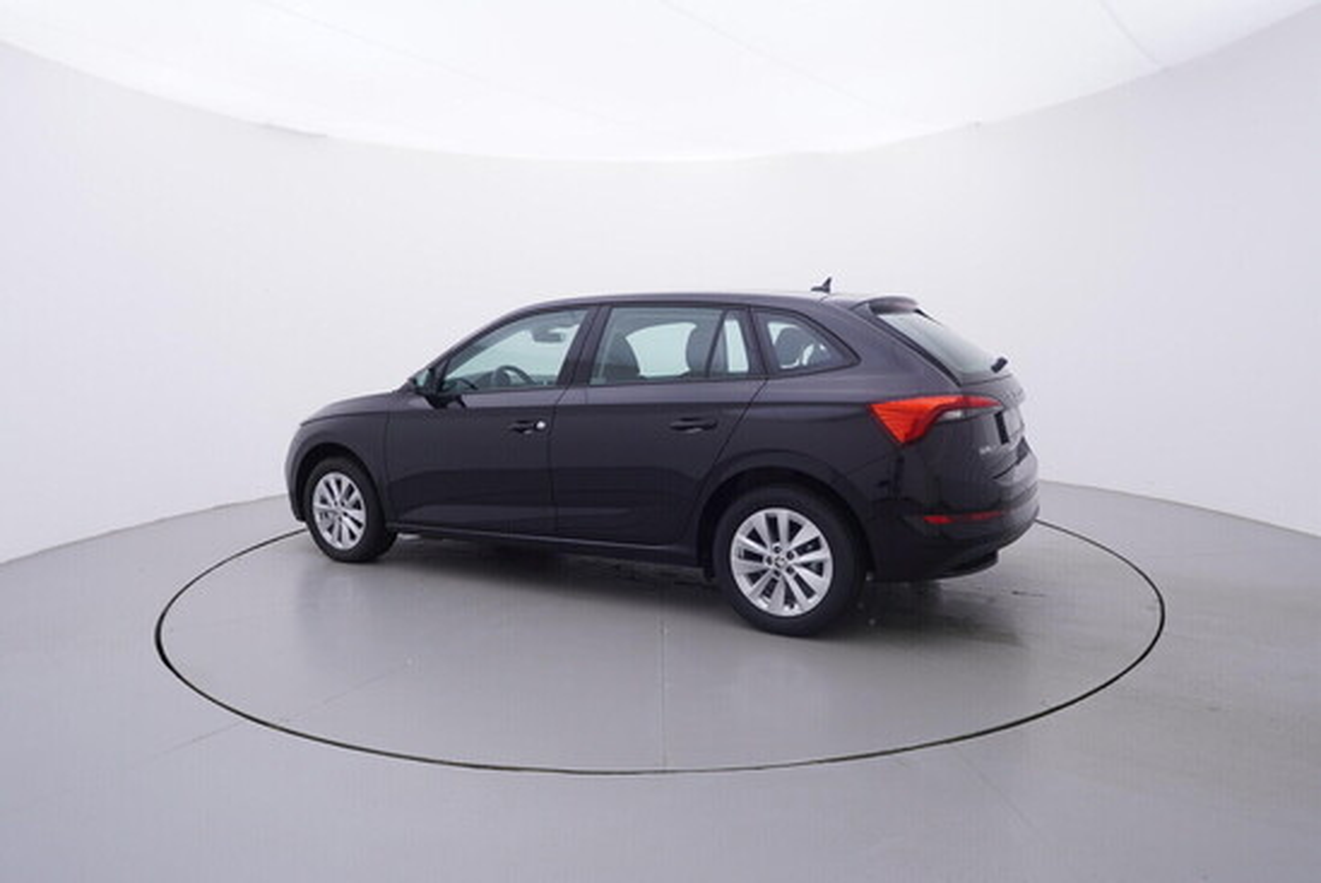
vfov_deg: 56.2
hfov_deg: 77.3
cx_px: 660
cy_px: 442
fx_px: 826
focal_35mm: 22
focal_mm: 15
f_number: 5
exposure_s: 1/80
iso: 200
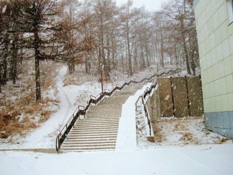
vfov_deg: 38.7
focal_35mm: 37
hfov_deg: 50.1
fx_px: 249
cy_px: 88
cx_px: 116
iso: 397
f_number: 2.8
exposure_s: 1/64.8
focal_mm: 7.9
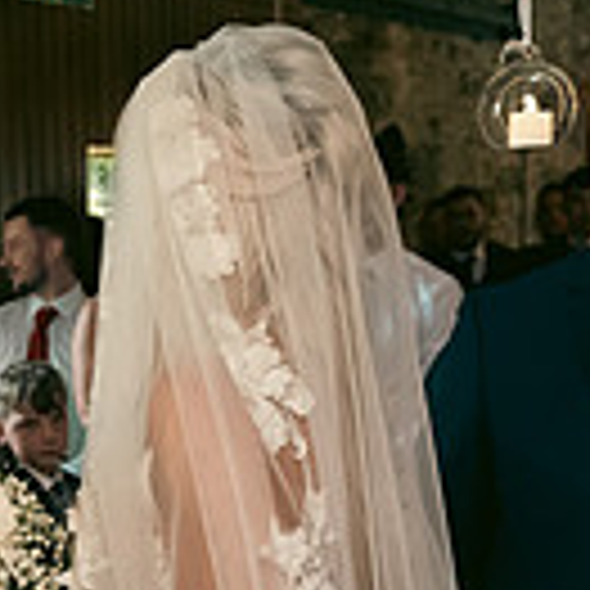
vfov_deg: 18.9
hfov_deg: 18.5
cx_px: -72
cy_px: 552
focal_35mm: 90
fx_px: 1735
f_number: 3.5
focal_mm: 24
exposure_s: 1/160
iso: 1250
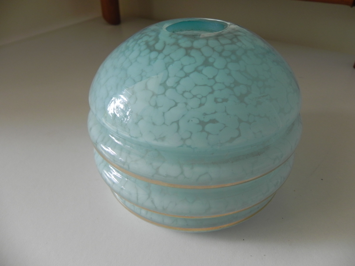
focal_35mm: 26
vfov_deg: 53.1
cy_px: 133
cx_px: 178
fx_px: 267
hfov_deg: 67.3
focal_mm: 4.6
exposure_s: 1/63
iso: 160
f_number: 2.8
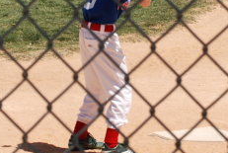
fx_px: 1853
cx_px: 134
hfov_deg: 7.0
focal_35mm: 292
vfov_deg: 4.7
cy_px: -31
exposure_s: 1/250
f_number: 8
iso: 100
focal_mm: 44
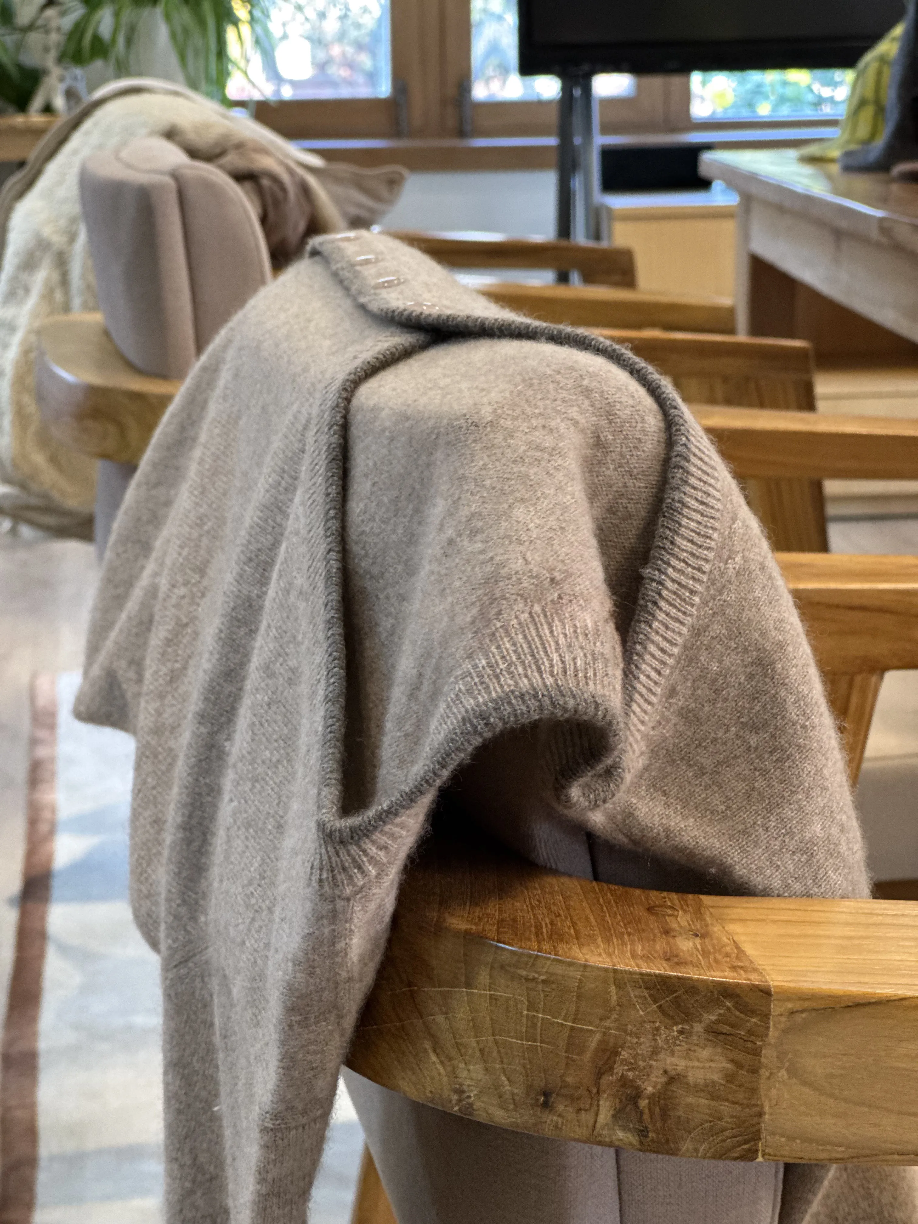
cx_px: 459
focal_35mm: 77
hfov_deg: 19.1
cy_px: 612
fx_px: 2723
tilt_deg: -11.8
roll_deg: +0.3
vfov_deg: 25.3
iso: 200
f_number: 2.8
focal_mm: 9
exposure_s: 1/50
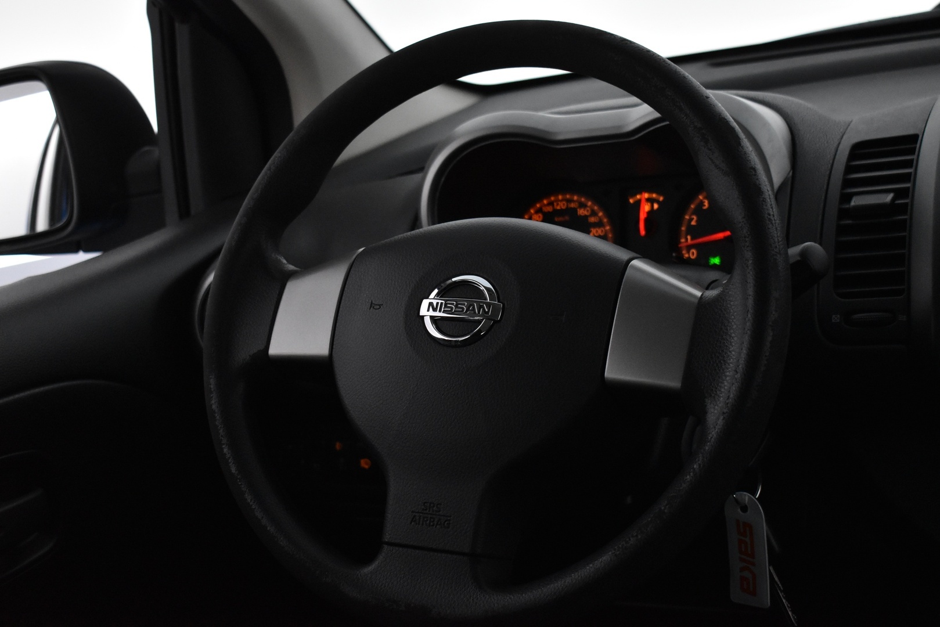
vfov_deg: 22.6
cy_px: 314
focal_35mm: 60
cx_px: 470
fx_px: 1567
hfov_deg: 33.4
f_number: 4.8
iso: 3200
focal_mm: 40
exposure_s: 1/100
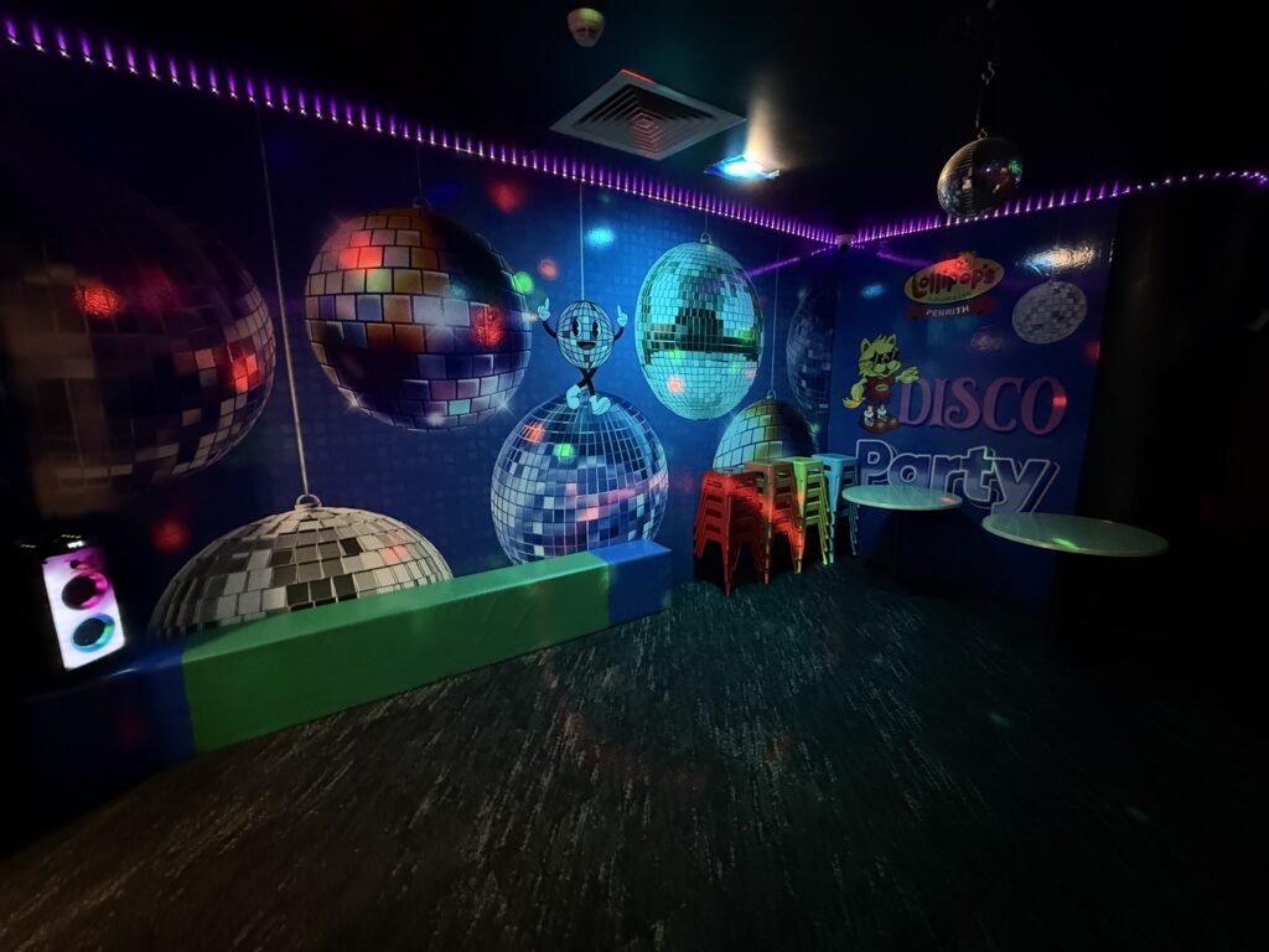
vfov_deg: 85.7
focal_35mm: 14
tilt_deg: -9.3
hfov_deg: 102.1
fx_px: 513
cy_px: 476
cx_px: 634
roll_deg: +0.5
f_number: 2.2
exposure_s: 1/25
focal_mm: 2.22
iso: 1250
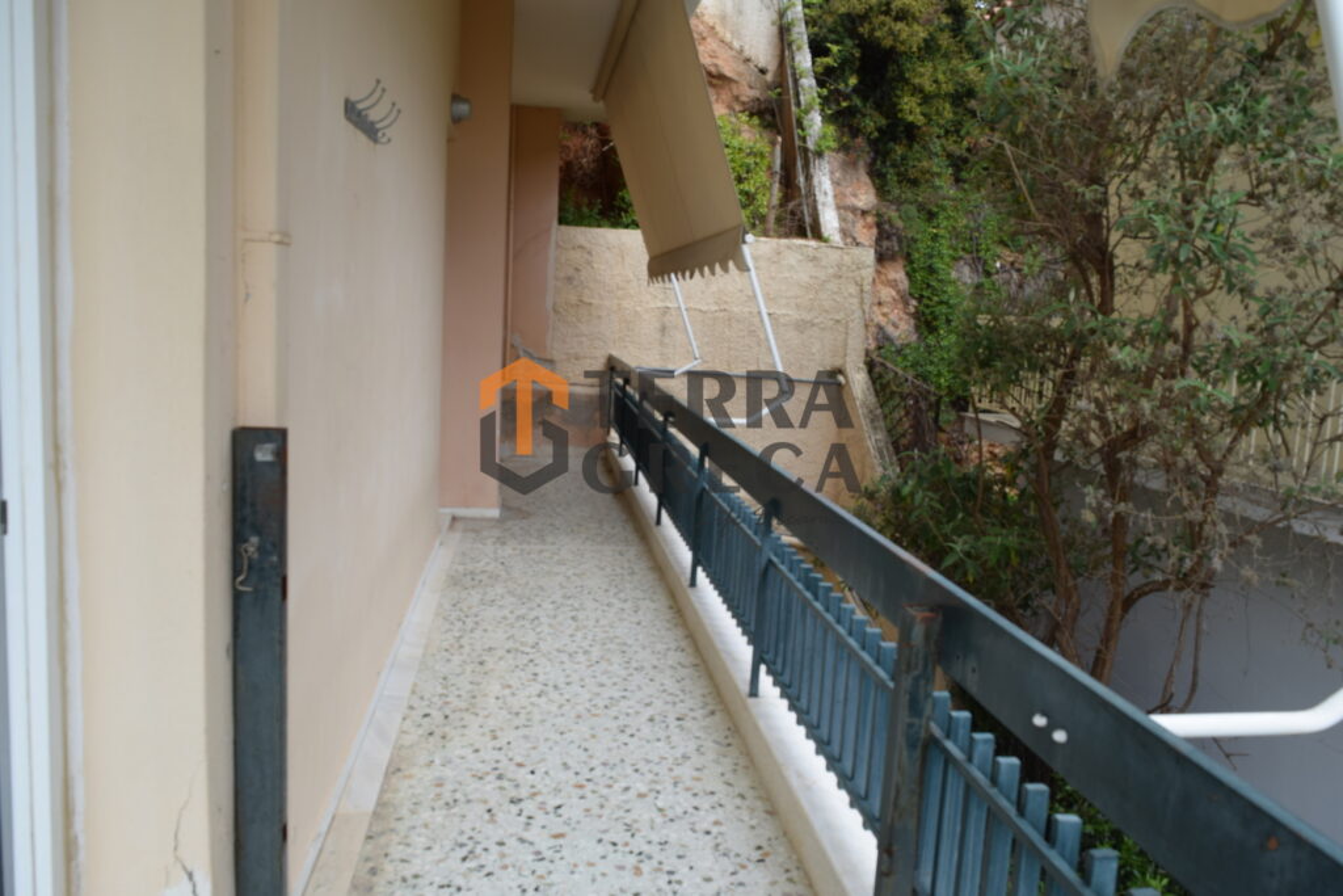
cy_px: 448
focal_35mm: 27
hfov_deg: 67.4
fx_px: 1007
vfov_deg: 47.9
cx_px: 672
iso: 220
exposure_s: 1/250
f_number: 8
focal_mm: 18
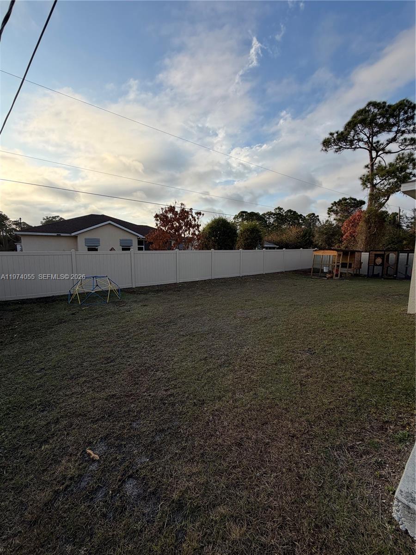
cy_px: 278
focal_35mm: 14
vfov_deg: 102.1
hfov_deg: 85.7
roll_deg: +0.3
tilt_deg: -5.9
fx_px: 224
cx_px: 208
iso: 32
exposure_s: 1/770
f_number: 2.2
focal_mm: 2.22
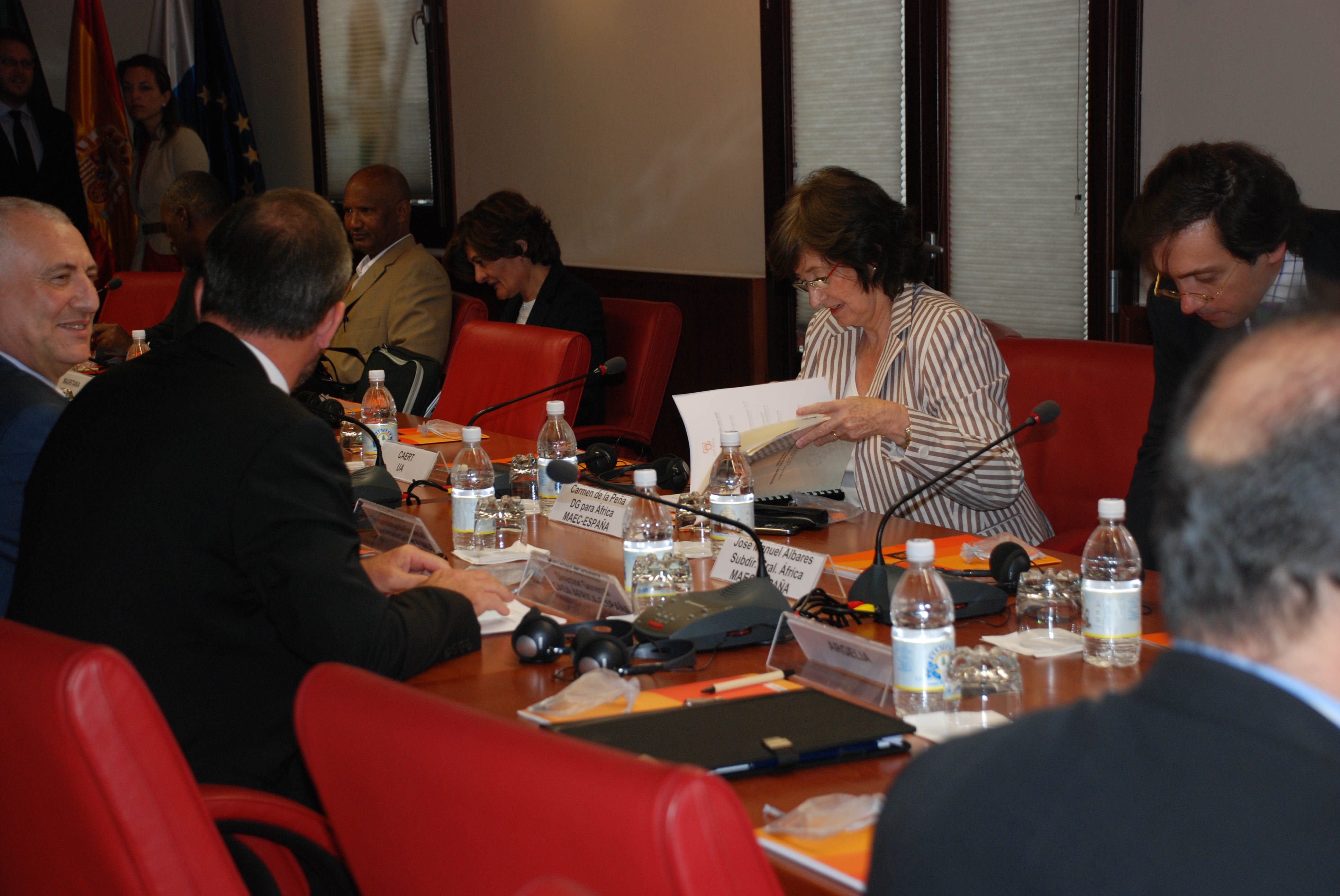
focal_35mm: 66
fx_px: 2460
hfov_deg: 30.5
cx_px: 670
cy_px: 448
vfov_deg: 20.7
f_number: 4.8
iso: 320
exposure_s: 1/60
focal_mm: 44
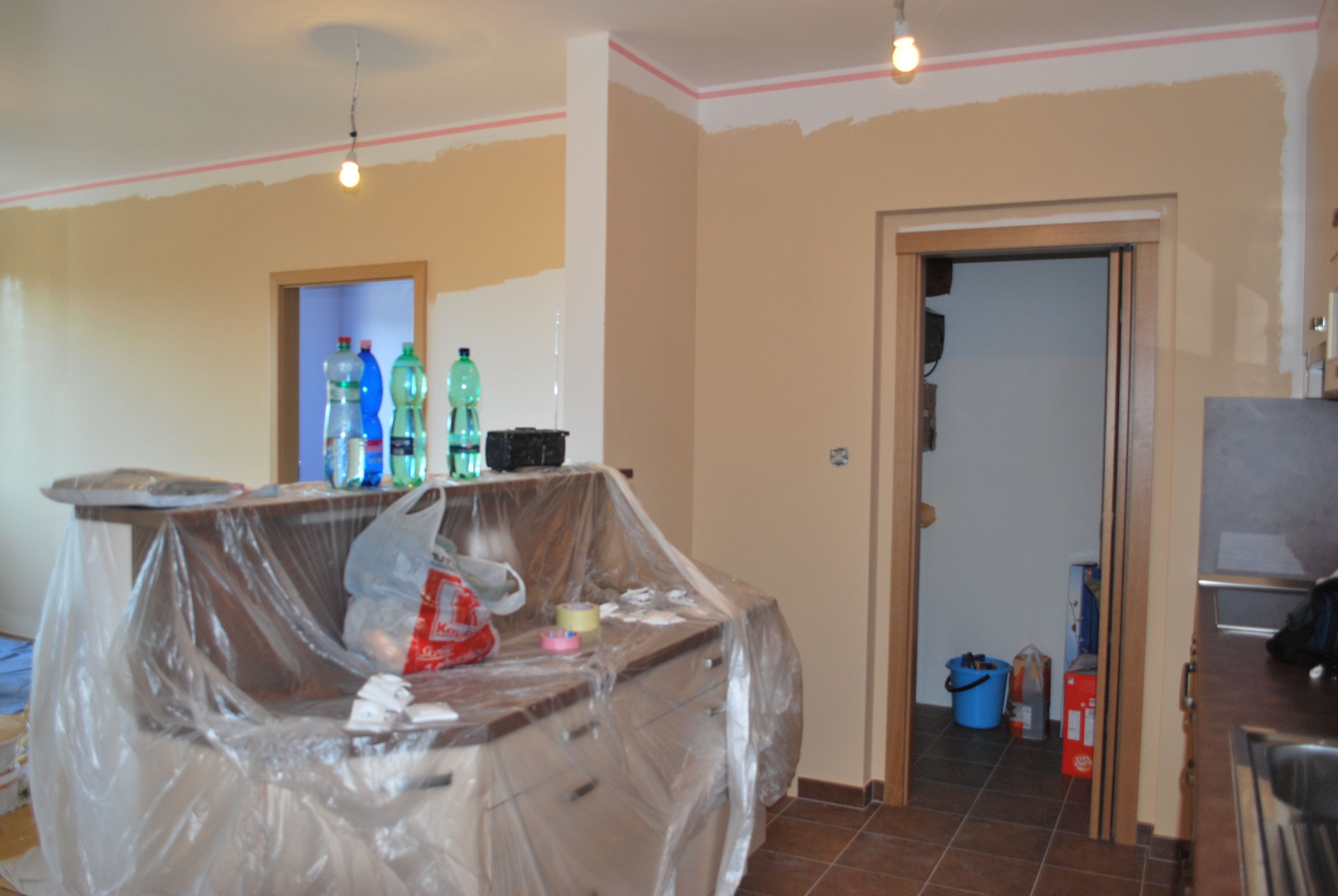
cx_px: 669
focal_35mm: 27
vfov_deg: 48.0
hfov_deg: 67.3
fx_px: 1005
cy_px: 448
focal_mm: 18
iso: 200
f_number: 3.5
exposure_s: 1/60
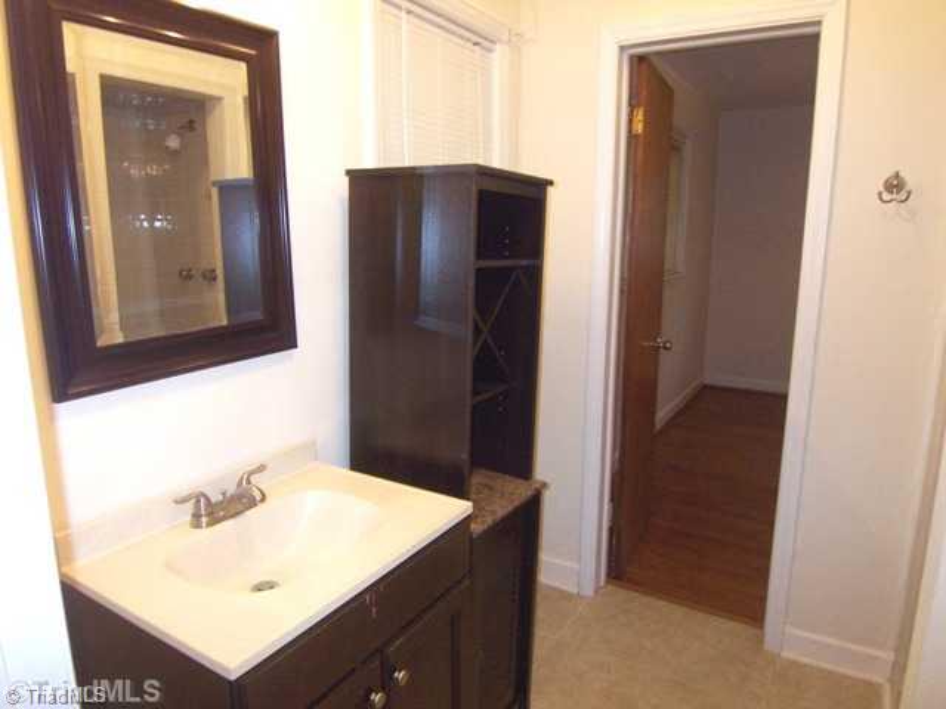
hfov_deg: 73.9
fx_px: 629
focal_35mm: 23
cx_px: 473
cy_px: 354
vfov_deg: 58.9
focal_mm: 3.8
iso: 200
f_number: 2.8
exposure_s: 1/30
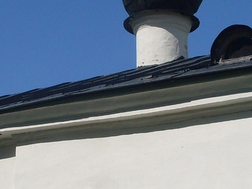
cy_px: 138
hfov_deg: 15.0
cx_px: 100
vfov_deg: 11.3
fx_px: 954
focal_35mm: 131
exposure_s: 1/500
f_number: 8.4
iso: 80
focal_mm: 6.3
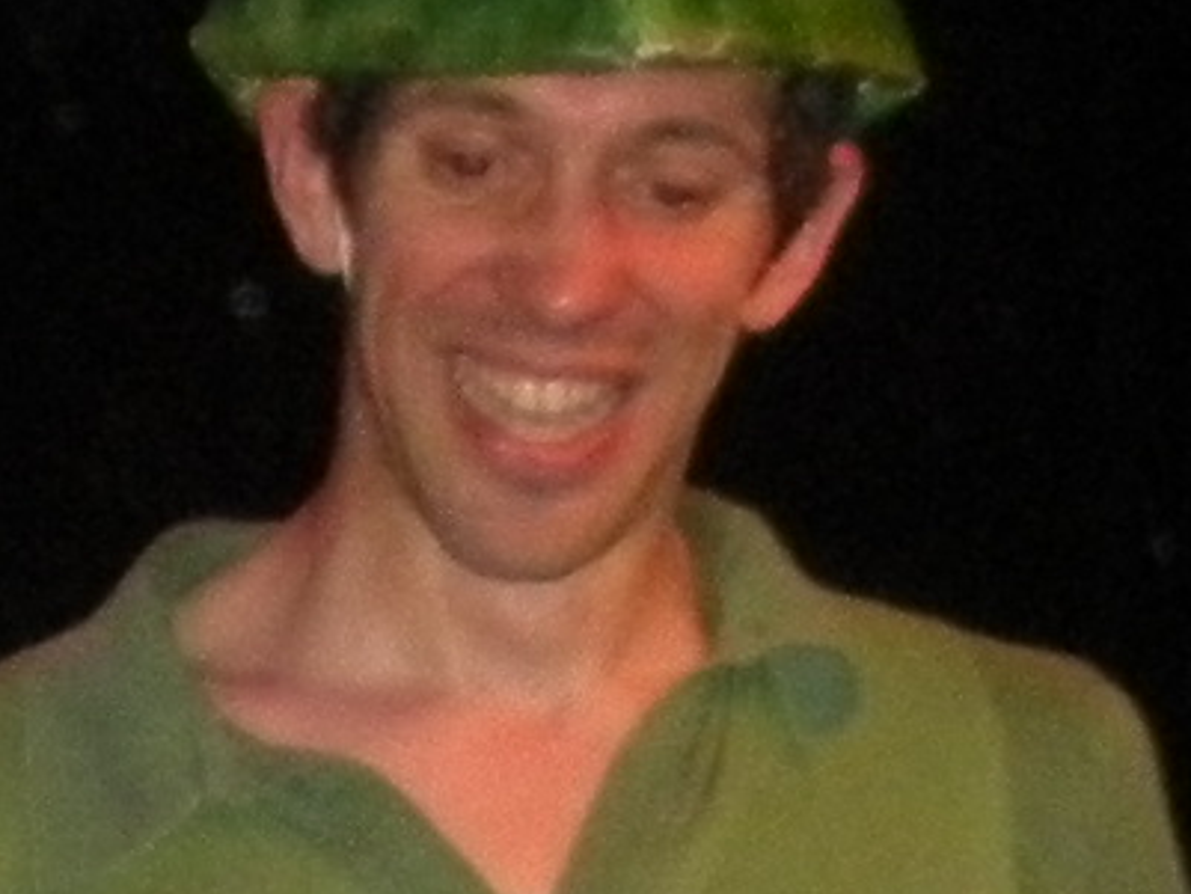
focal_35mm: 226
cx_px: 273
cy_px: 1990
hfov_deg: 8.7
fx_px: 7778
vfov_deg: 6.3
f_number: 3.5
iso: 400
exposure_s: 1/60
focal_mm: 6.3
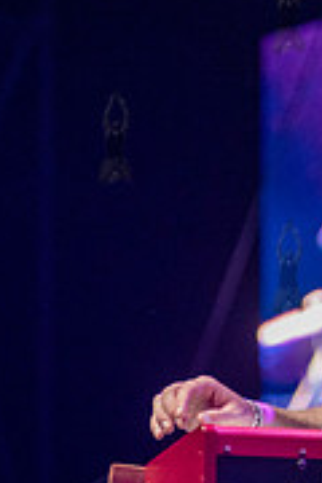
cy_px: 136
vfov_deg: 3.8
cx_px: 633
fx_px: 7352
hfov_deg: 2.5
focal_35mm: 548
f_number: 3.5
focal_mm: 170
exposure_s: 1/640
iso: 4000
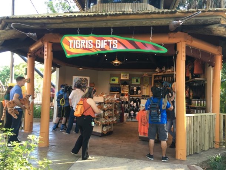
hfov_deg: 61.6
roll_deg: -2.8
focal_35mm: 29
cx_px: 113
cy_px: 85
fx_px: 189
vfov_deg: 48.3
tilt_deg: +4.4
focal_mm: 4.15
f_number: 2.2
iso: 32
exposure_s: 1/30
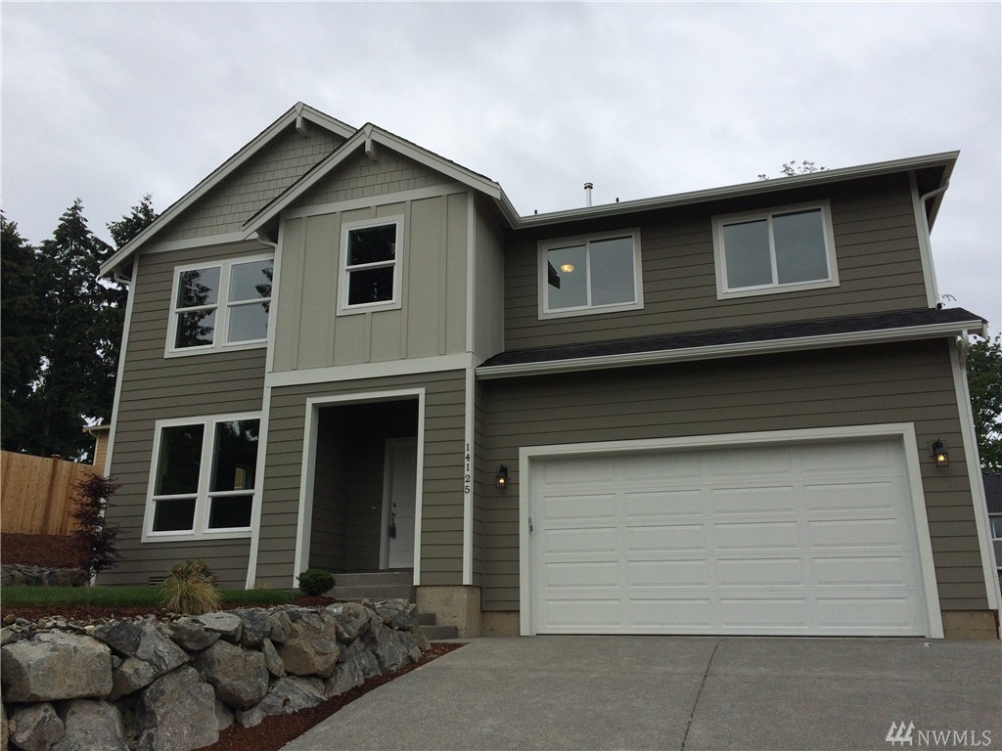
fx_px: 839
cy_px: 376
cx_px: 501
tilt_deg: +15.5
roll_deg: +0.7
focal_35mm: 29
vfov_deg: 48.2
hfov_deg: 61.7
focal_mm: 4.15
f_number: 2.2
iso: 32
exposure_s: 1/2415
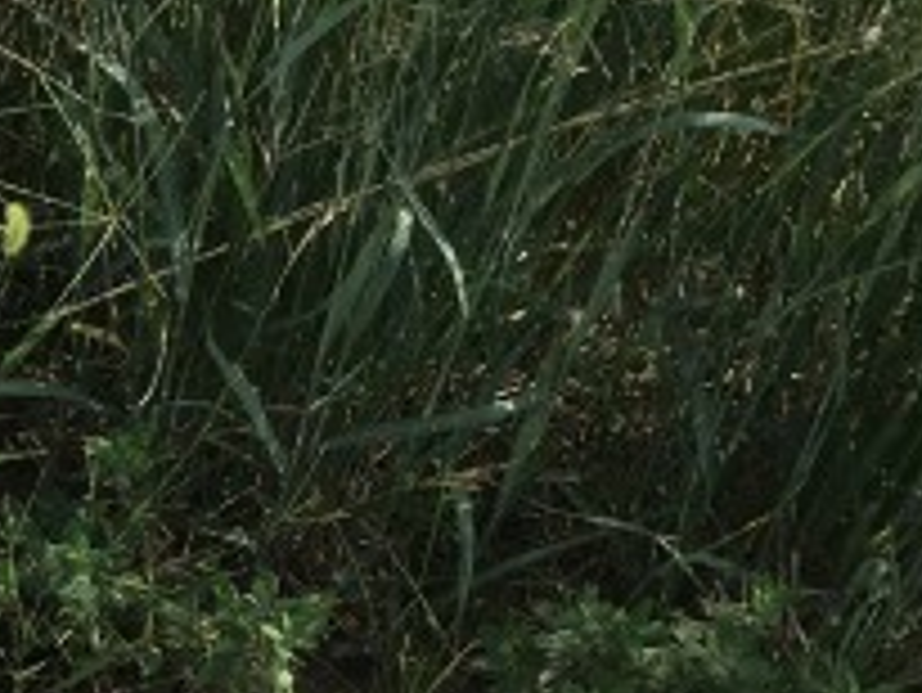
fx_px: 3012
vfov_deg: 12.2
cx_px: -576
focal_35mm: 113
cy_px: 1192
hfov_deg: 15.6
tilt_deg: -48.4
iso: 25
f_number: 2.2
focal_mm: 4.15
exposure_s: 1/1099
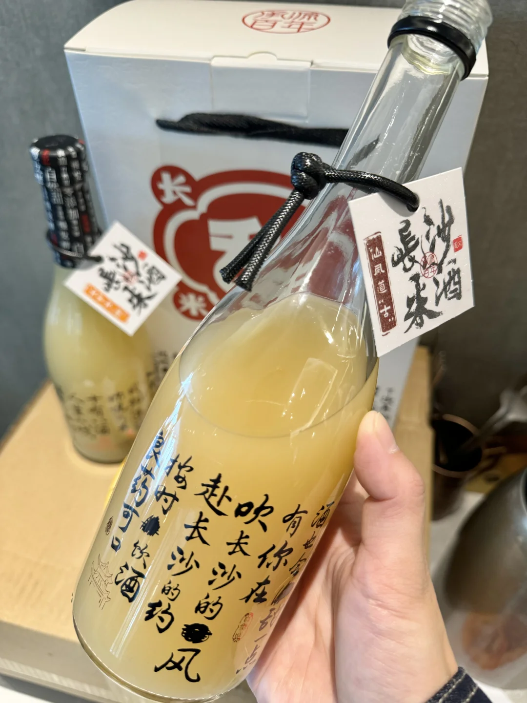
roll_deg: -2.3
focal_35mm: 24
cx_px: 264
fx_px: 487
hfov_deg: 56.8
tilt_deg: -44.8
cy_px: 352
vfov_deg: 71.6
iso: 200
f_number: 1.78
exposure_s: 1/100
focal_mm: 6.76
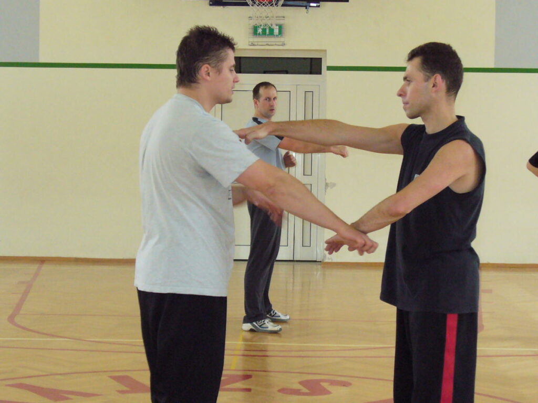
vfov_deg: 15.7
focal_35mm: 94
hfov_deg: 20.9
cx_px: 269
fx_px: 1461
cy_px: 202
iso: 250
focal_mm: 11.4
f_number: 3.2
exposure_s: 1/30
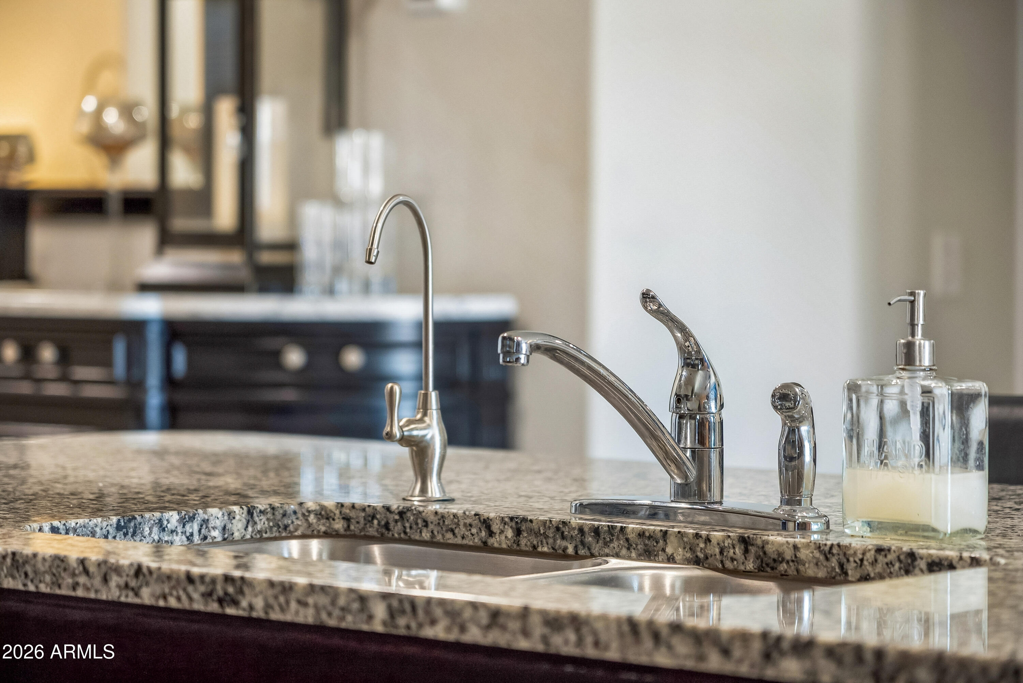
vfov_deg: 13.1
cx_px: 512
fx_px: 2985
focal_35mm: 105
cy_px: 342
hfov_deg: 19.4
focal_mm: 105
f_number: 4
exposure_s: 1/25
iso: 400
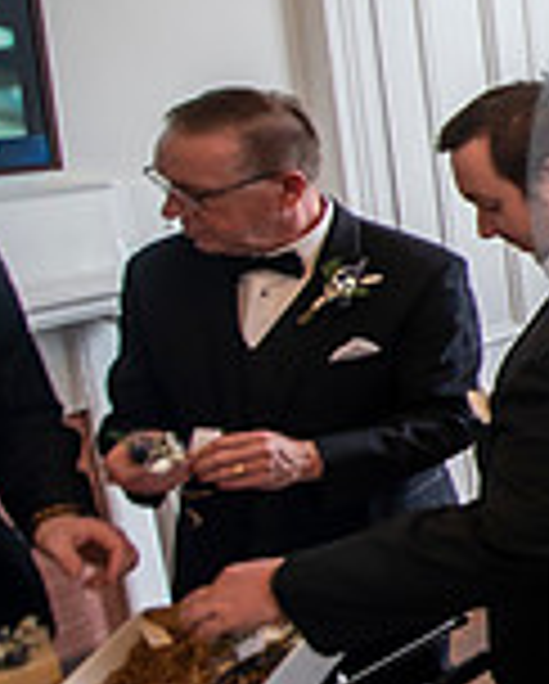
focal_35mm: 50
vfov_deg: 36.9
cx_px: 1242
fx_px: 1013
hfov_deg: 16.4
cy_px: 232
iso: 500
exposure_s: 1/200
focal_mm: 14
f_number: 2.8
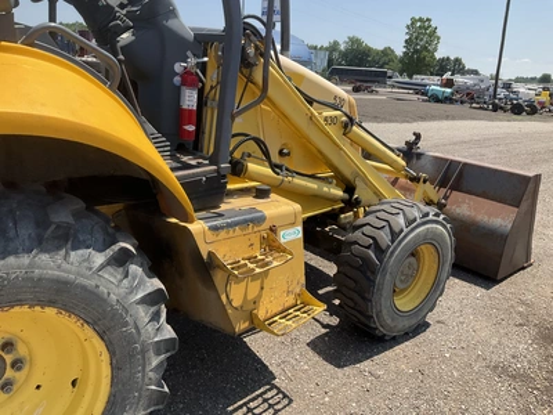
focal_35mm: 29
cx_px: 276
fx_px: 463
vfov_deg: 48.2
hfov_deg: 61.7
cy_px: 208
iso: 25
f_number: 1.8
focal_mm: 3
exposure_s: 1/1144
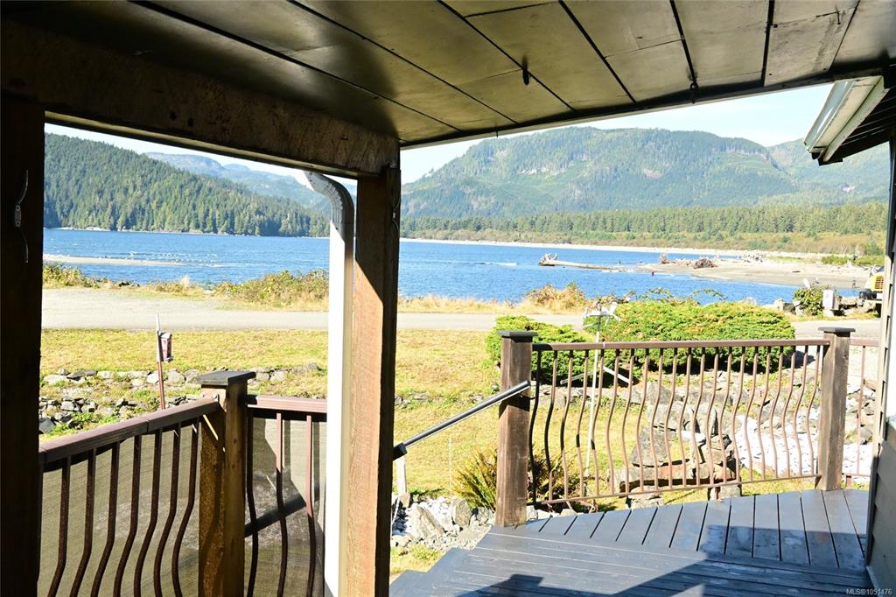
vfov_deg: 34.2
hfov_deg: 49.6
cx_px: 448
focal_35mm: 39
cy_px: 298
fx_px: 970
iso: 3200
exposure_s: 1/1500
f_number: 11
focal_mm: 26
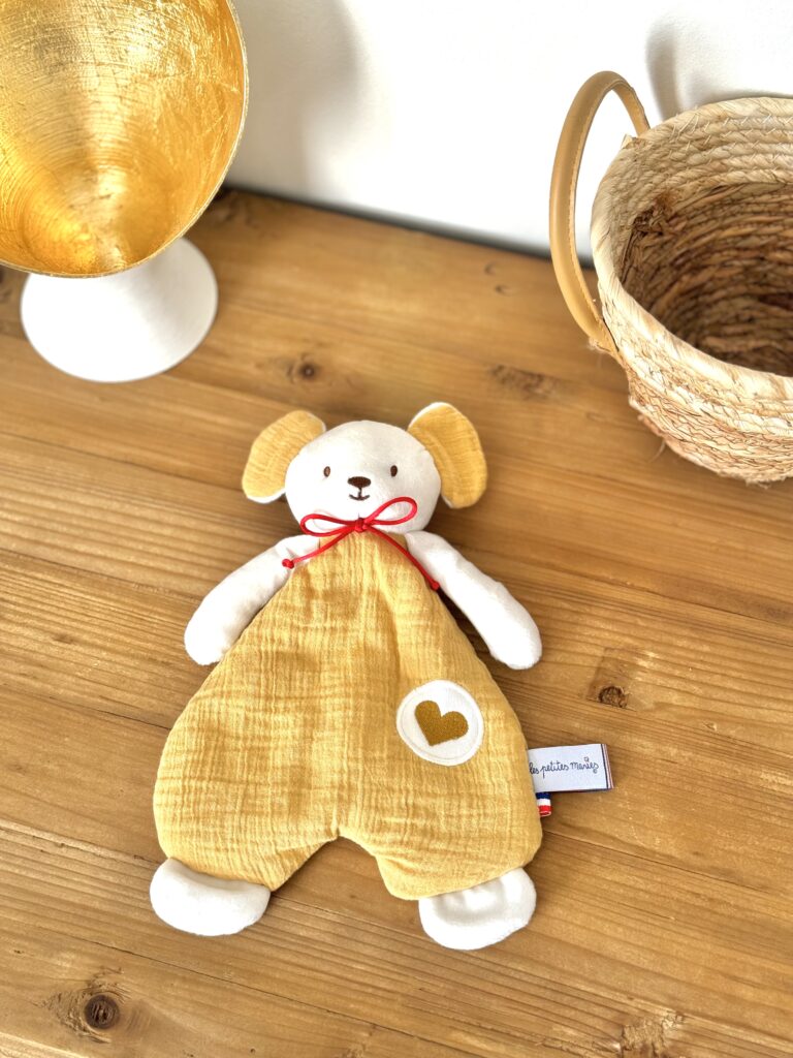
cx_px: 396
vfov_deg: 39.7
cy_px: 529
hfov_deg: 30.3
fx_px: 1466
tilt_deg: -62.8
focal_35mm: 48
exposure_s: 1/192
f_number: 1.78
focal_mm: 6.76
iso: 80
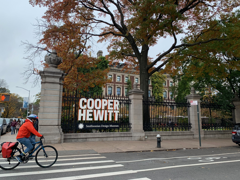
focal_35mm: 26
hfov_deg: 67.3
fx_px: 180
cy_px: 90
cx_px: 120
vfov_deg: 53.1
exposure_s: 1/135
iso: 25
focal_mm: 4.25
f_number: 1.8
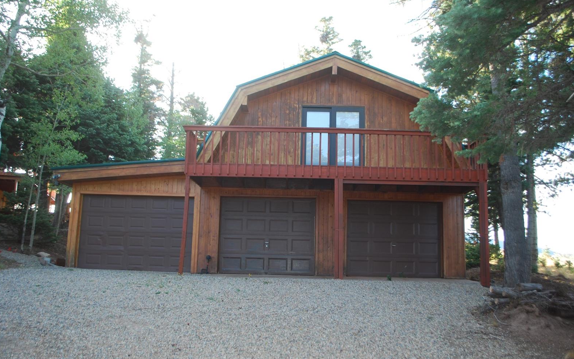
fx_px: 485
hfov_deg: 61.2
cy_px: 187
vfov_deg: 40.6
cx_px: 286
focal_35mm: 31
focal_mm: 20
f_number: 3.8
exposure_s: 1/80
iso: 200
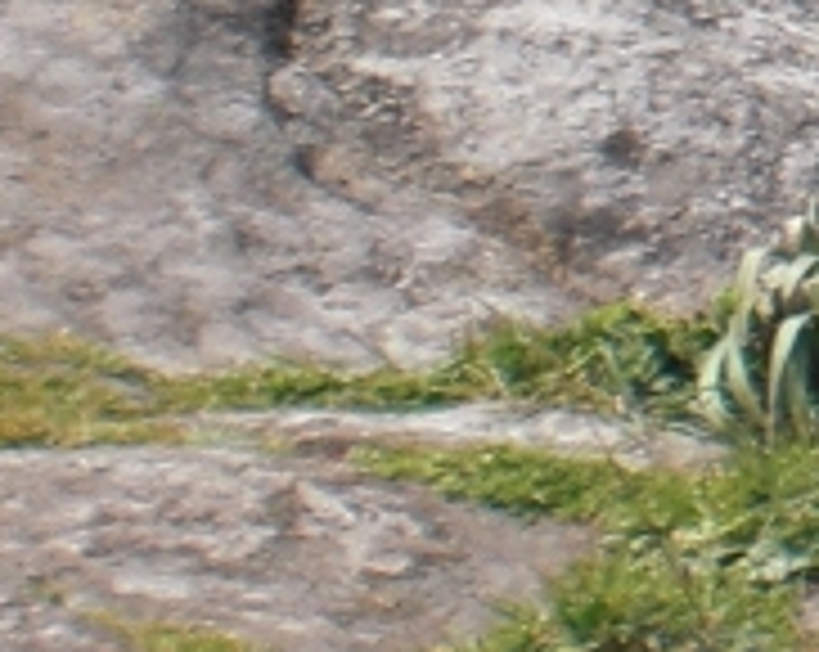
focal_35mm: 209
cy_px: -279
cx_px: 2268
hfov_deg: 8.2
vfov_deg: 7.3
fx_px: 5058
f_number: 5.6
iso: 64
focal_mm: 6.3
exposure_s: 1/250
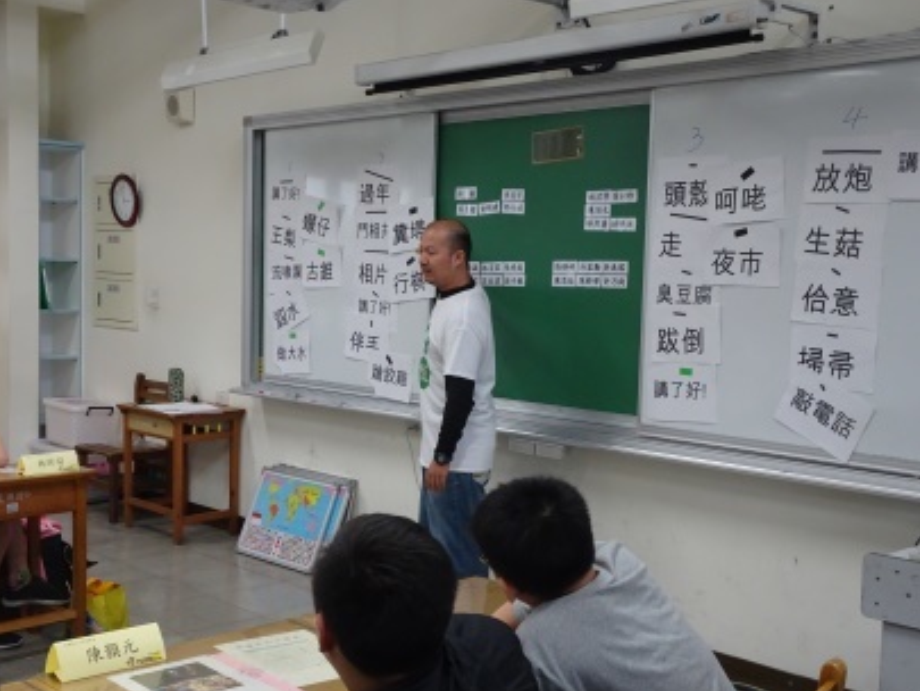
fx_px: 1117
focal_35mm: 42
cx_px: 434
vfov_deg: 34.3
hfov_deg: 44.8
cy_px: 377
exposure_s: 1/40
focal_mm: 6.56
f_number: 4
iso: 500
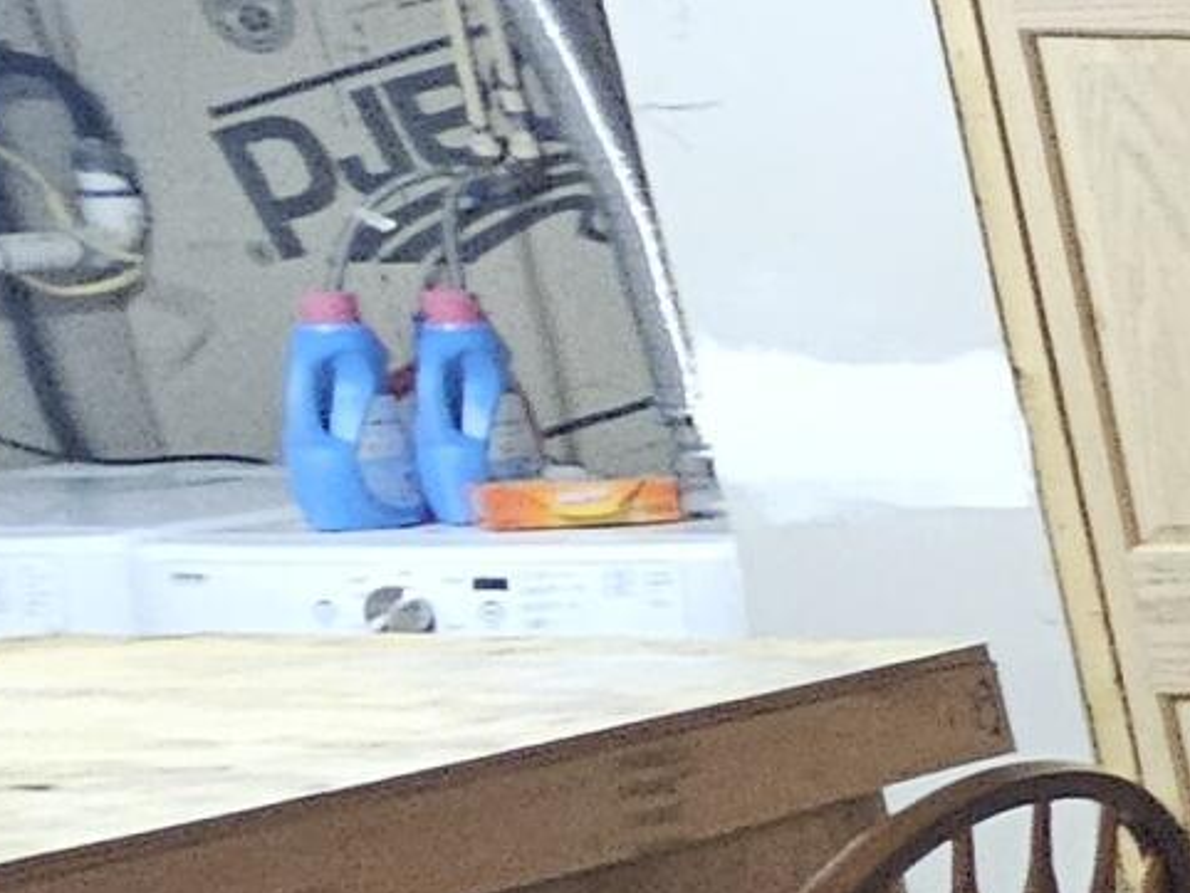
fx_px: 2785
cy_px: 997
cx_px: 3558
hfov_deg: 11.6
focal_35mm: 81
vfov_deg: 17.6
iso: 800
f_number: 2.2
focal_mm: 2.2
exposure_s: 1/24
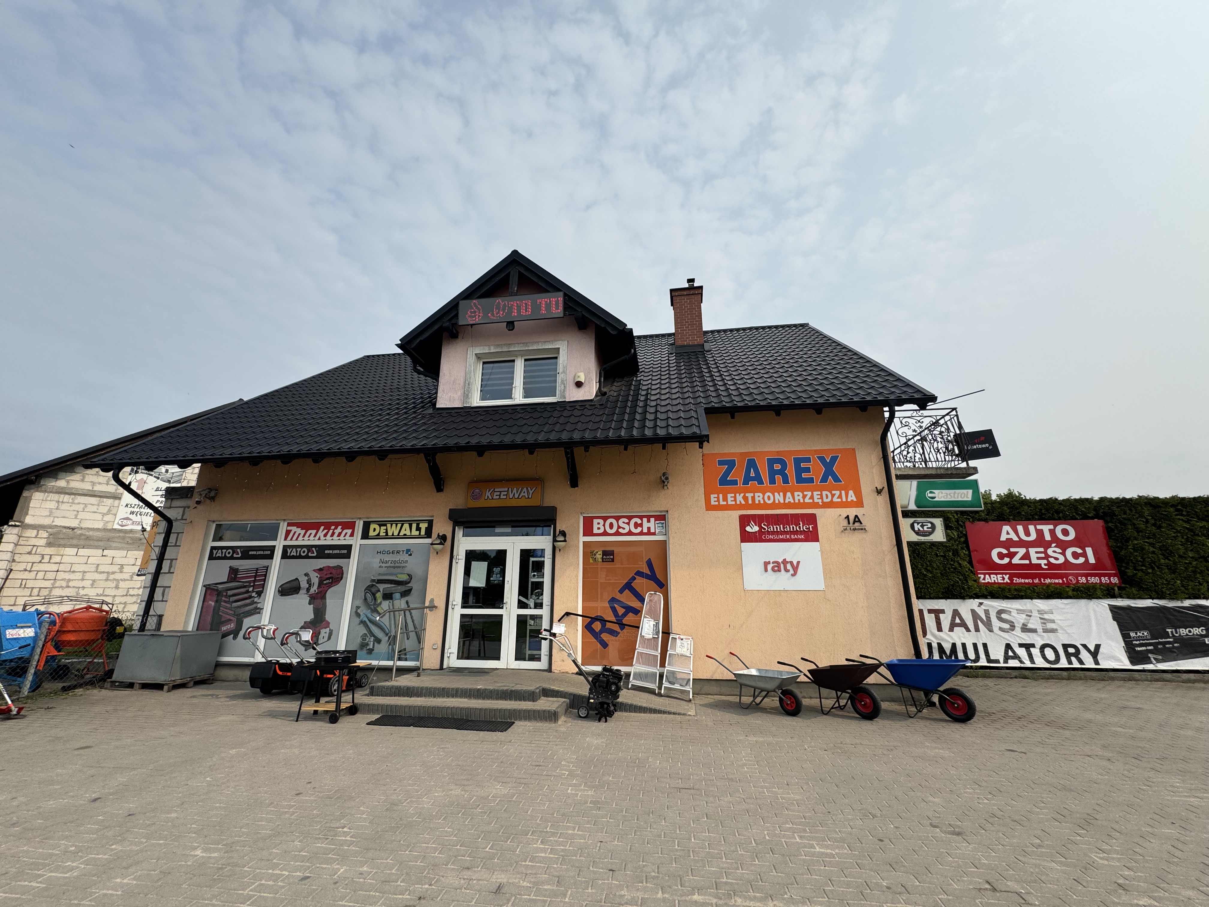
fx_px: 489
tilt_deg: +16.4
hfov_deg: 102.1
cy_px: 454
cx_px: 604
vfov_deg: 85.7
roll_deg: +0.7
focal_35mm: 14
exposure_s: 1/1789
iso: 50
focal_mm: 2.22
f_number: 2.2
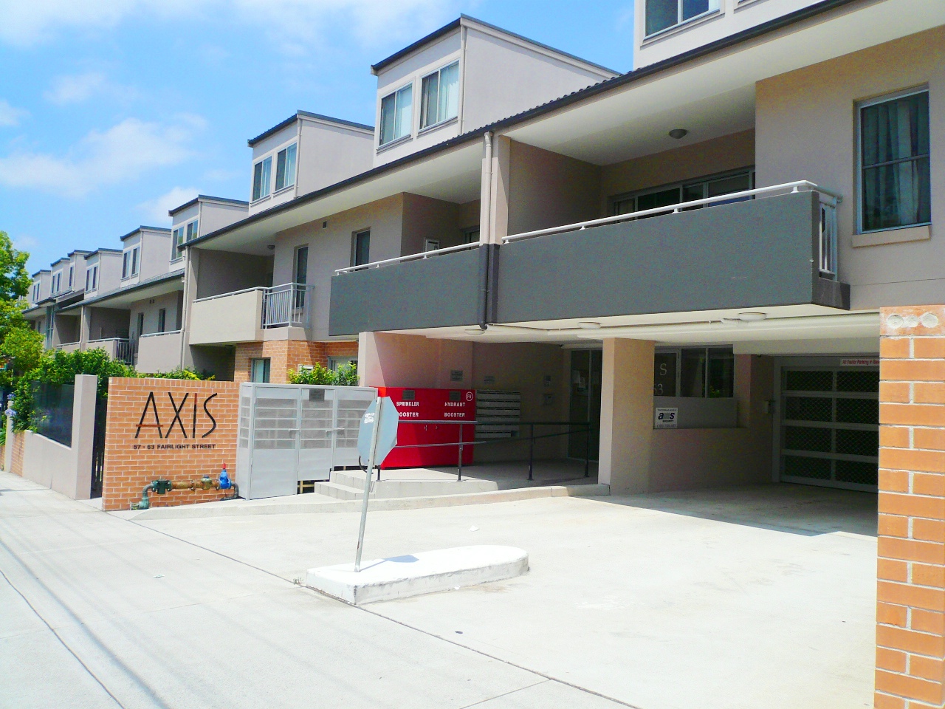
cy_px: 354
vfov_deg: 49.7
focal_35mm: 28
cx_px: 472
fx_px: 764
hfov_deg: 63.4
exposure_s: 1/320
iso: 100
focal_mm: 4.6
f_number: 8
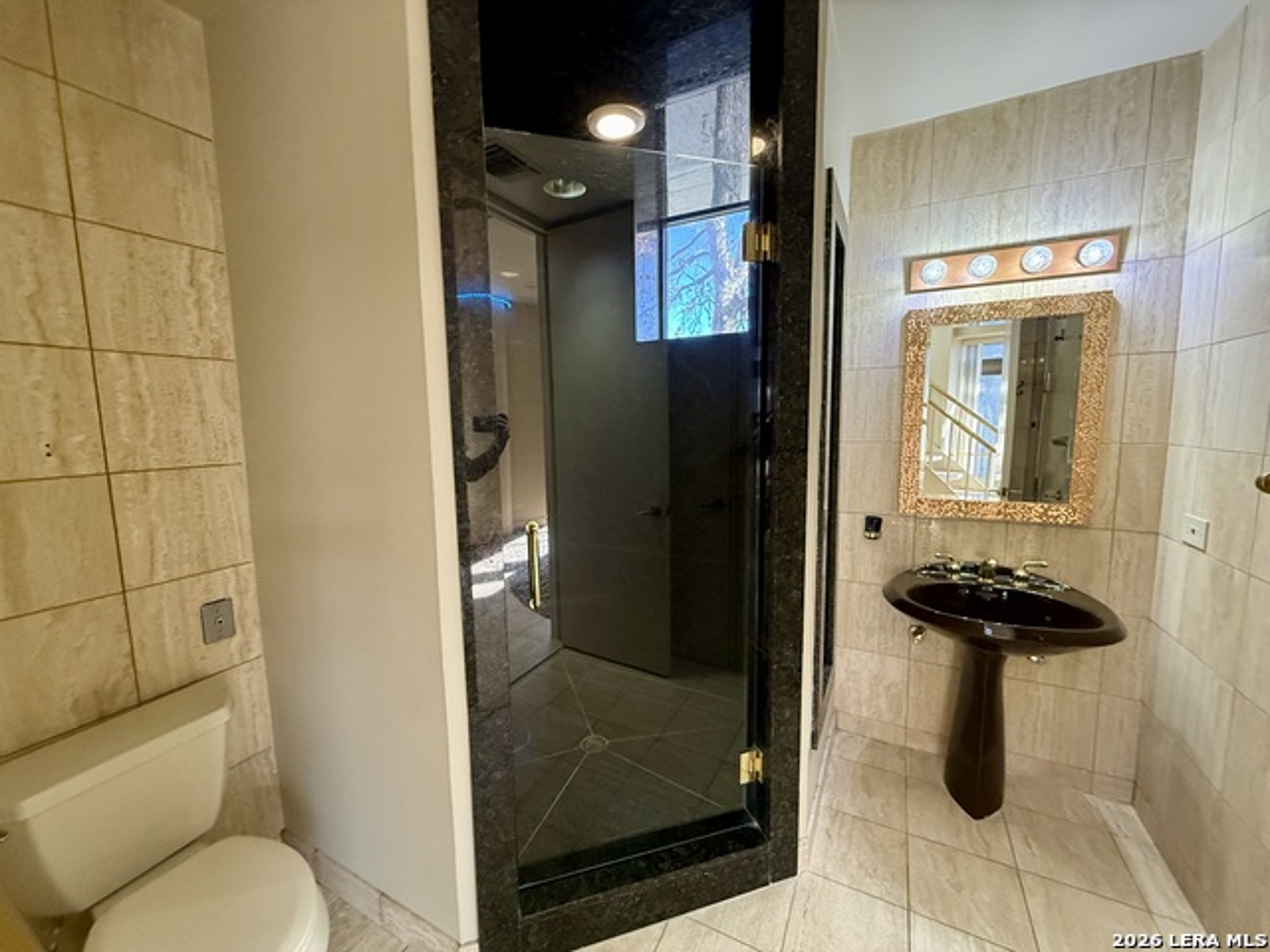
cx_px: 635
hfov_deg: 102.1
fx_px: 514
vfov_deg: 85.7
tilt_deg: -6.0
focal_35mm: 14
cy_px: 476
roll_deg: +0.5
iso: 500
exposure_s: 1/120
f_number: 2.2
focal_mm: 2.22
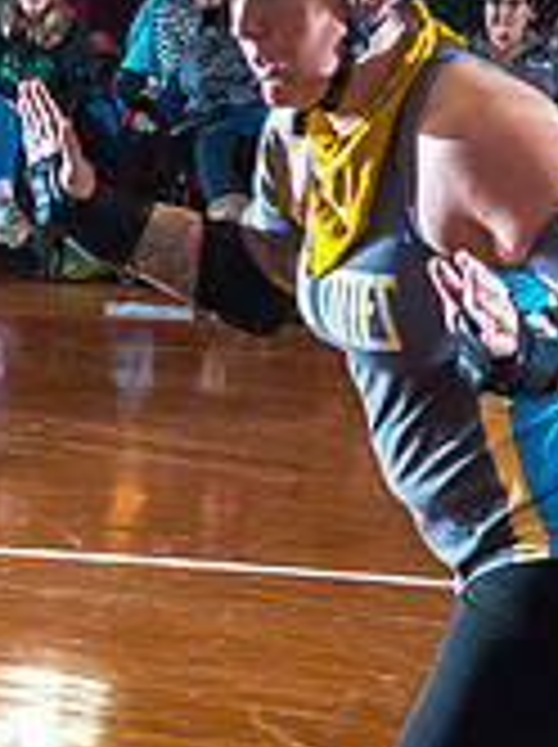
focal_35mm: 155
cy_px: 574
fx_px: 3340
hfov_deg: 9.5
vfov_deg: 12.7
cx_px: 126
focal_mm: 46
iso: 800
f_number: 5.6
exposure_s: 1/160
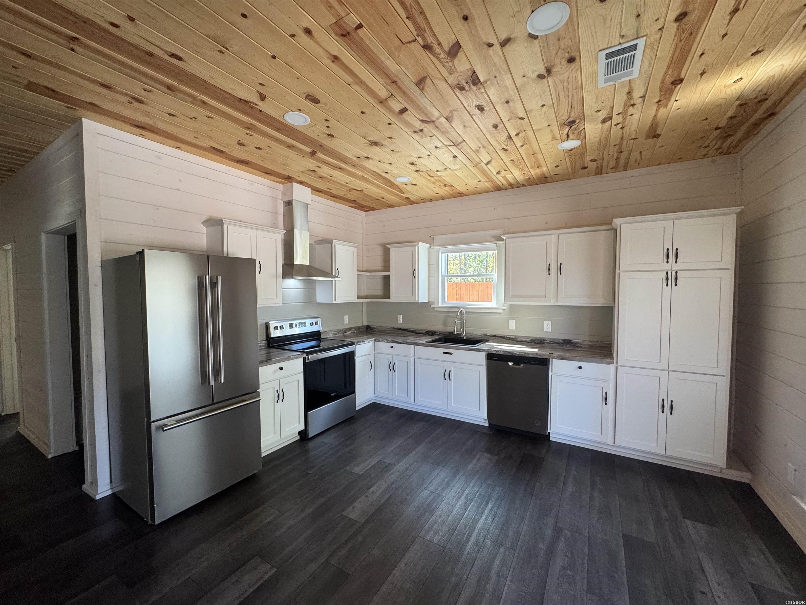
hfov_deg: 102.1
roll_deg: +0.1
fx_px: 326
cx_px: 403
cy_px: 302
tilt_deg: -1.8
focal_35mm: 14
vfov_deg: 85.7
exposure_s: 1/120
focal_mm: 2.22
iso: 200
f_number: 2.2
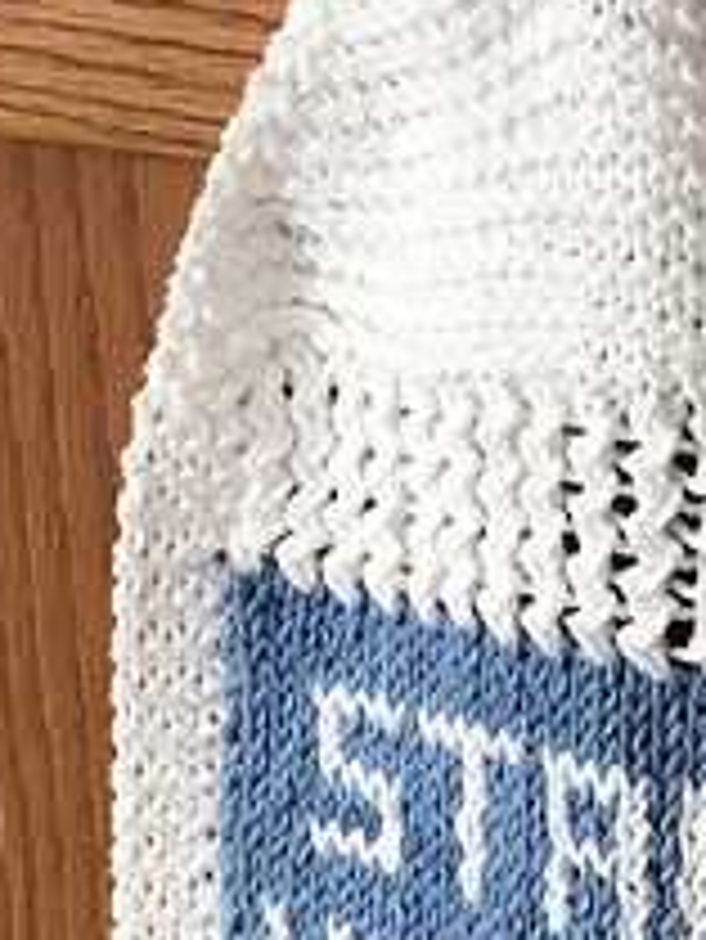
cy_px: 765
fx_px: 4319
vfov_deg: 12.4
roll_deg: -0.6
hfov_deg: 9.3
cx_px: 724
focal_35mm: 159
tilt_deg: -26.3
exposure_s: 1/40
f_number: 2.4
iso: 80
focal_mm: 6
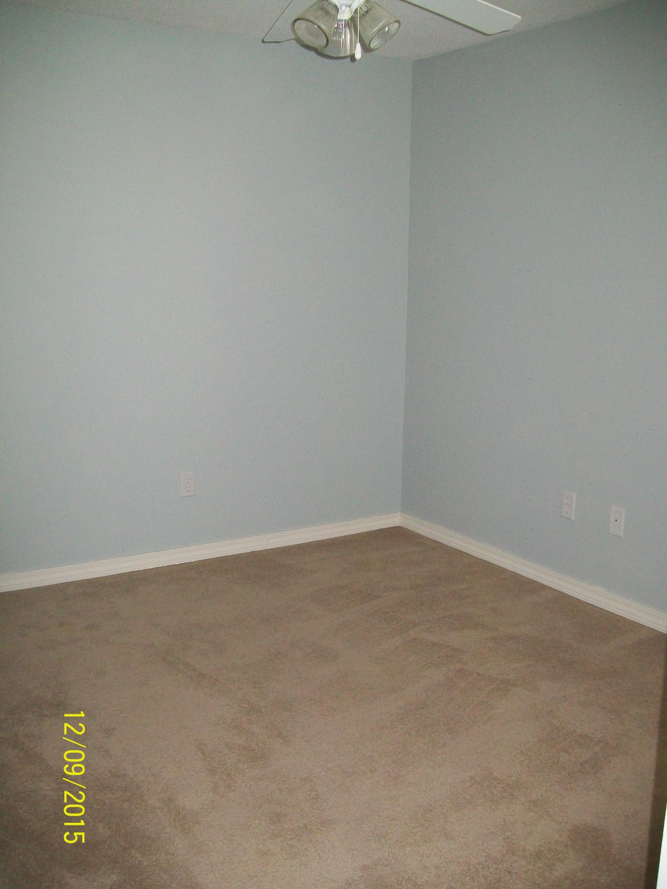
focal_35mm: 34
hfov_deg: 41.8
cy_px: 444
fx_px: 874
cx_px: 334
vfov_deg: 54.0
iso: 200
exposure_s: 1/125
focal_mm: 6.1
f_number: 2.7
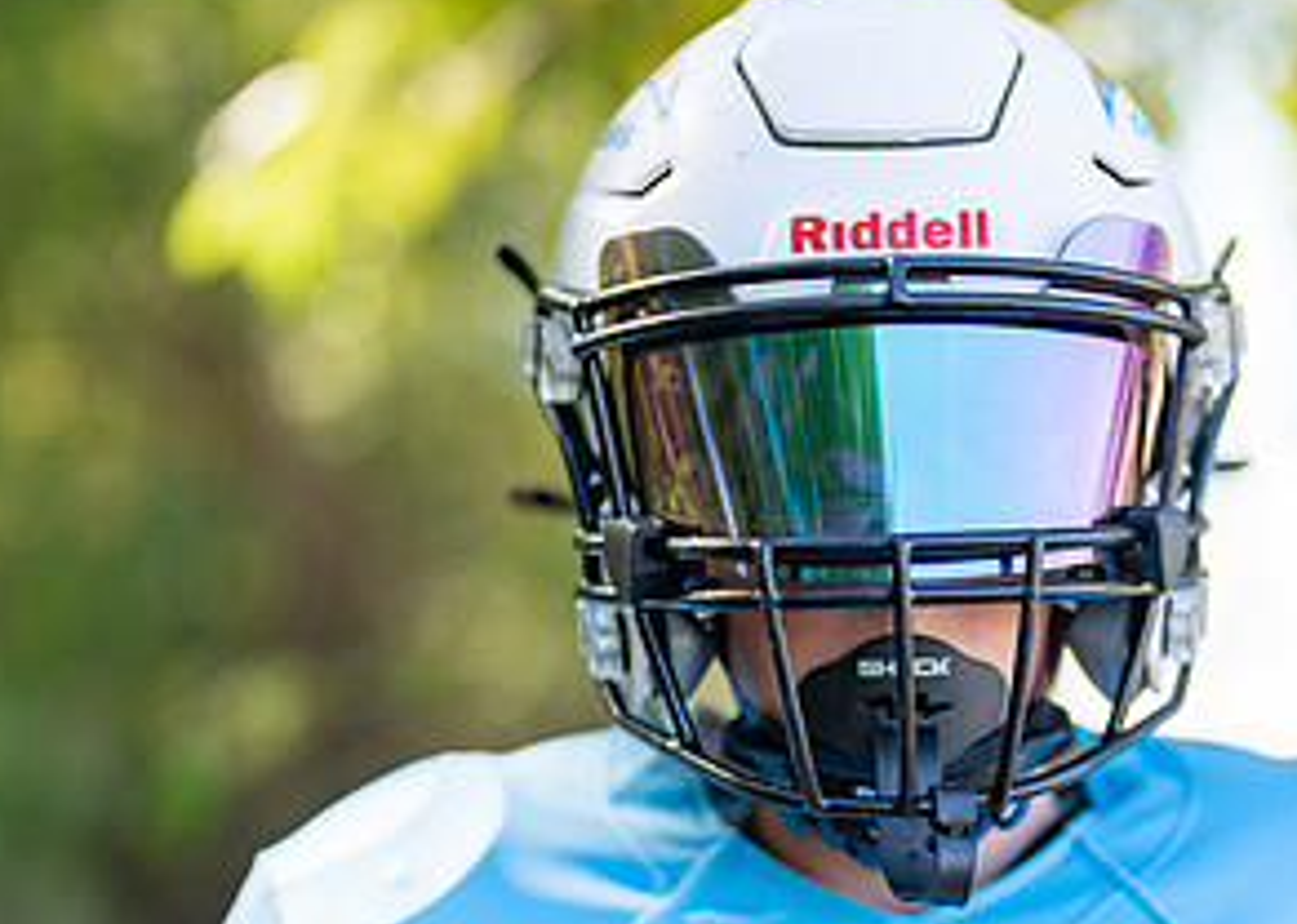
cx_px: 1003
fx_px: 3864
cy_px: 790
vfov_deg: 13.5
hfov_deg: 18.9
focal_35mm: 105
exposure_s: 1/1600
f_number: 1.2
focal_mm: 50
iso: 100
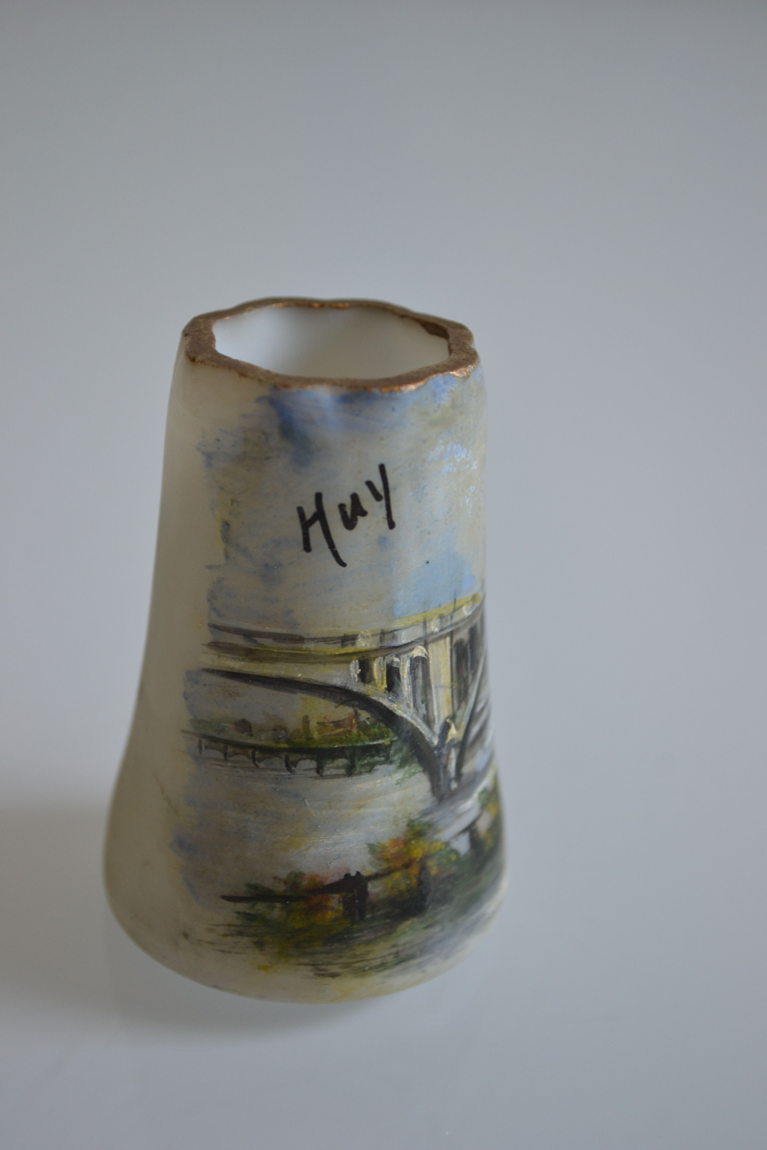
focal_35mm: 66
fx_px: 2109
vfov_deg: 30.5
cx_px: 384
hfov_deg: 20.6
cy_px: 575
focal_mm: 44
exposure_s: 1/50
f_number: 5.3
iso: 400
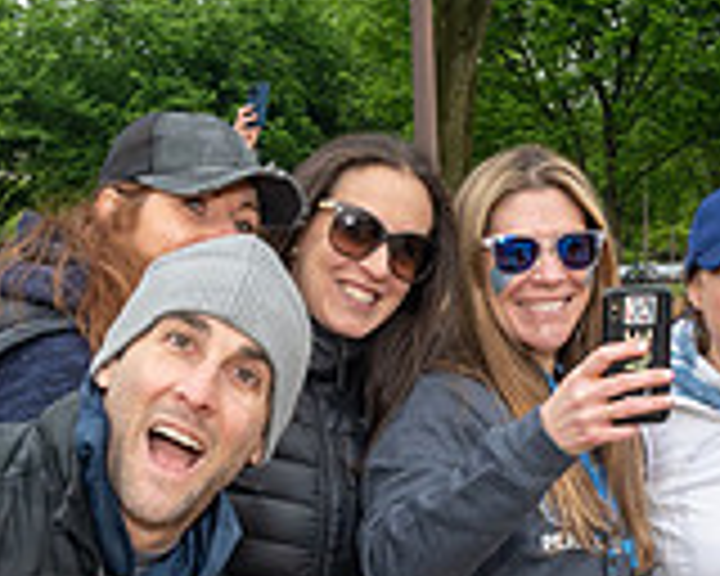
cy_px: 674
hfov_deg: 17.2
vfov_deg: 13.4
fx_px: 2387
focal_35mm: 112
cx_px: 345
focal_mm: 18
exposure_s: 1/250
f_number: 9
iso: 320
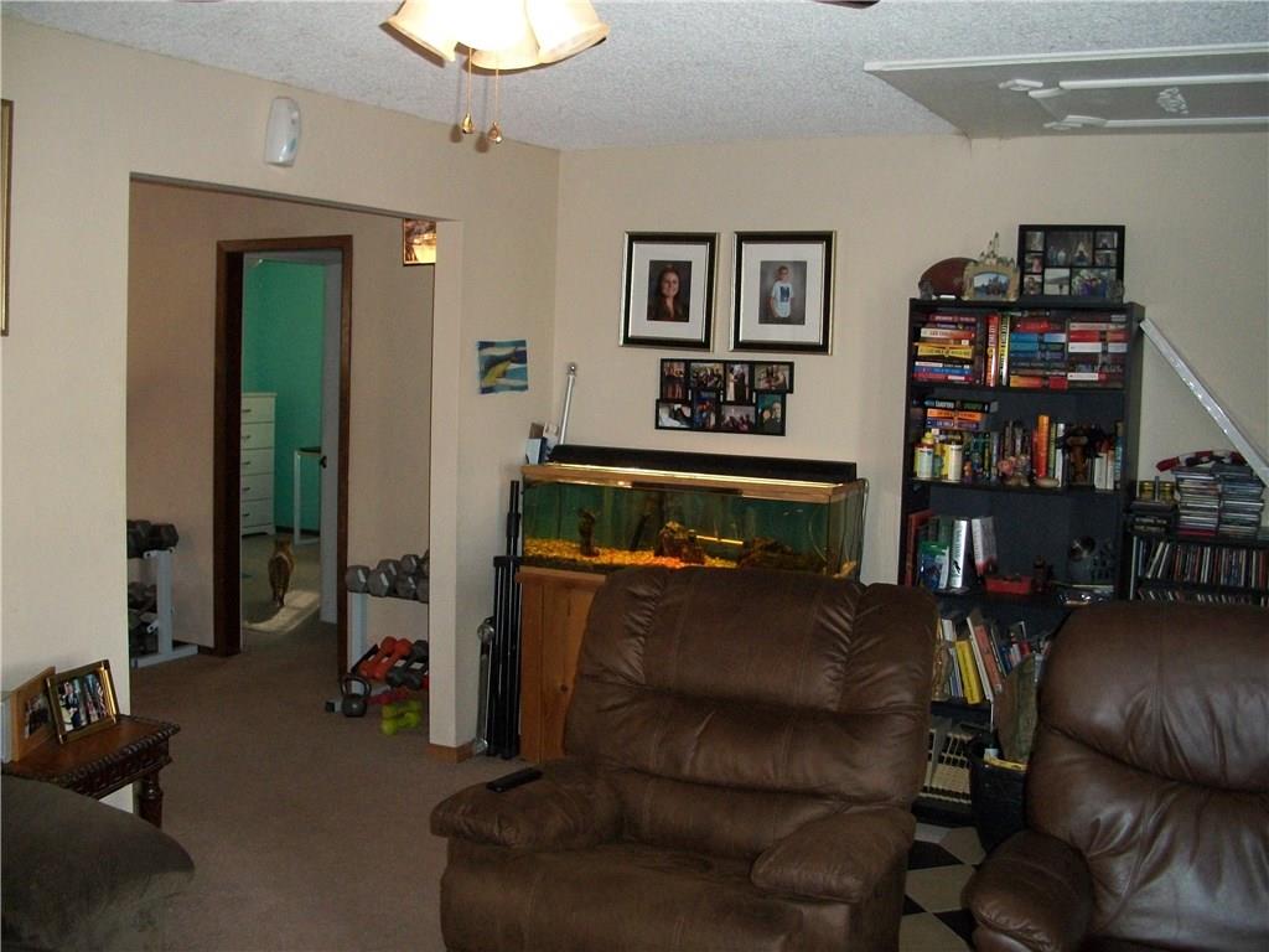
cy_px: 476
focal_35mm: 35
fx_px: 1283
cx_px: 634
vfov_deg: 40.7
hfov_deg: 52.6
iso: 320
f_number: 3.1
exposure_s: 1/30
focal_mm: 6.3
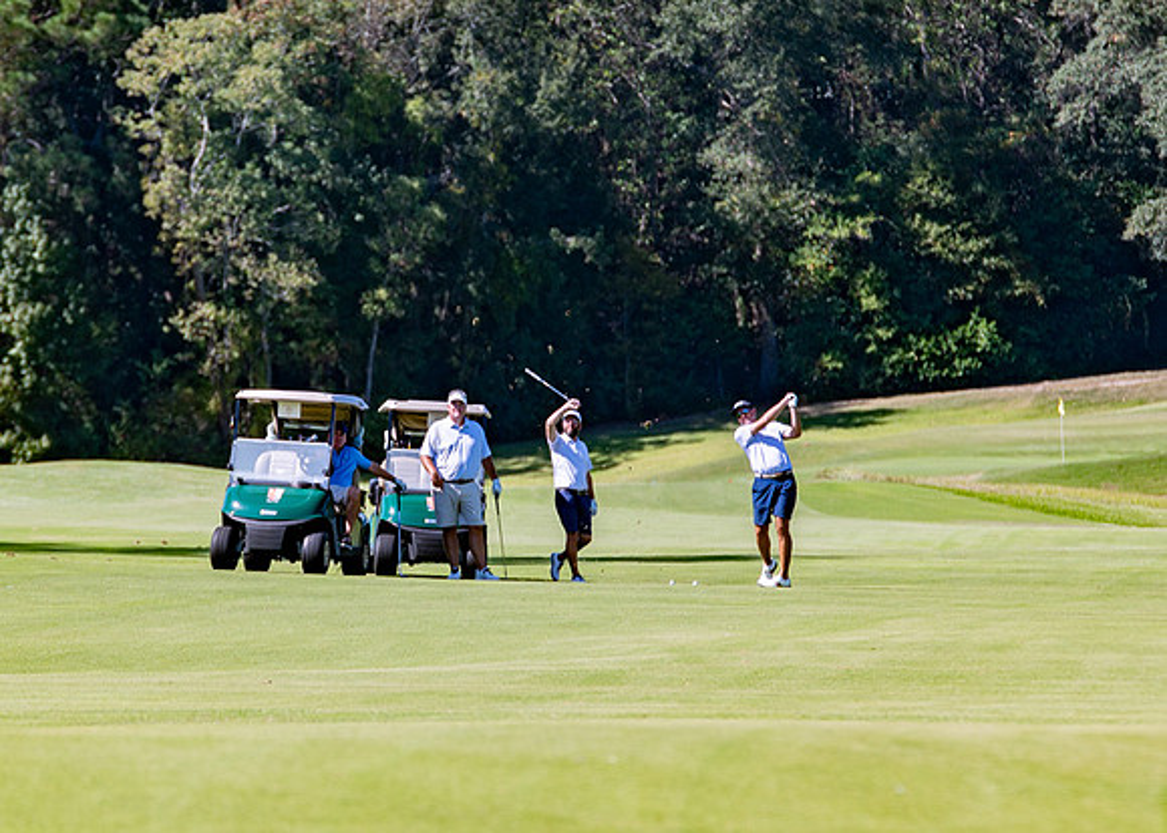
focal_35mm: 409
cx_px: 475
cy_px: 452
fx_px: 13556
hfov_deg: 4.9
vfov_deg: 3.5
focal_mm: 200
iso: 100
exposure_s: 1/1000
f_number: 4
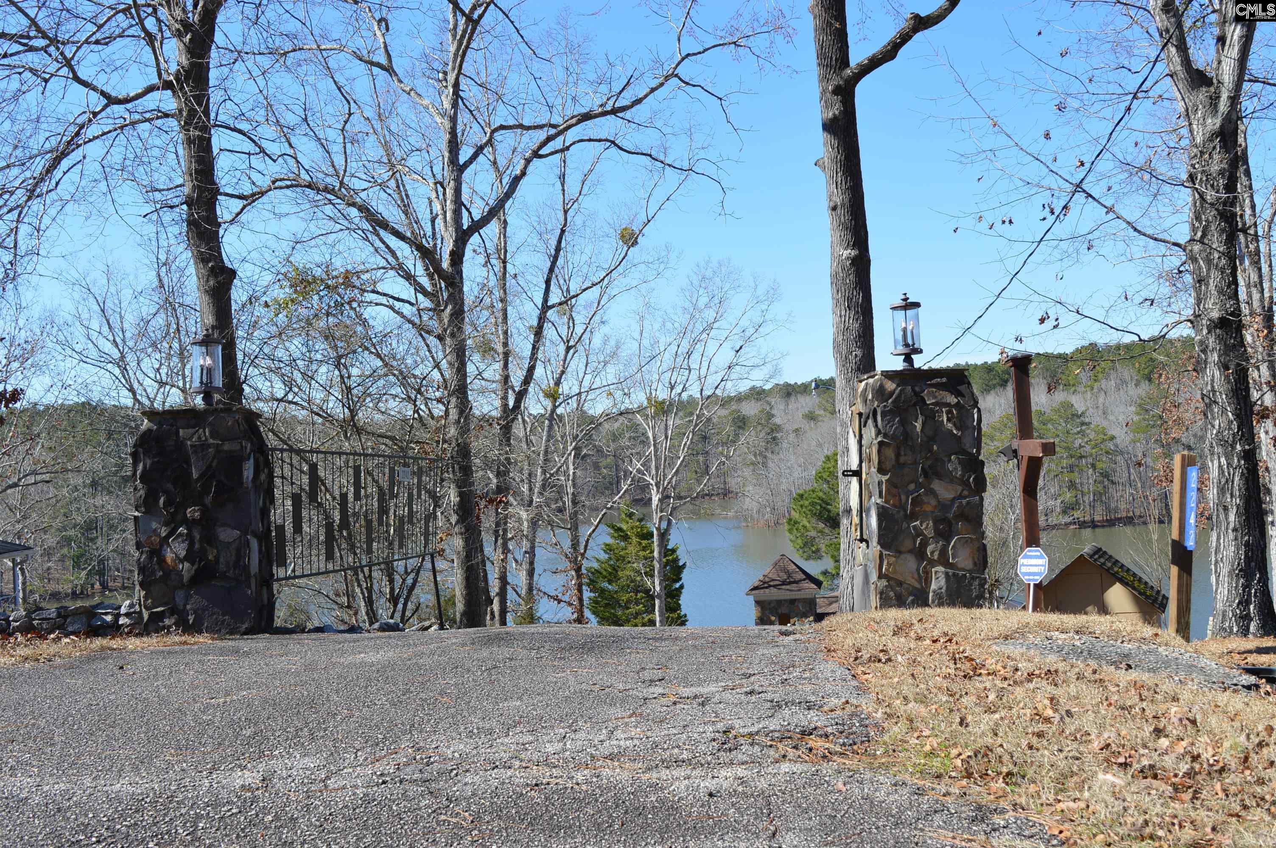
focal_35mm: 38
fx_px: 1328
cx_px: 638
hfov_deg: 51.3
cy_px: 424
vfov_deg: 35.4
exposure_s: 1/250
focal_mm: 25
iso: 100
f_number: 8
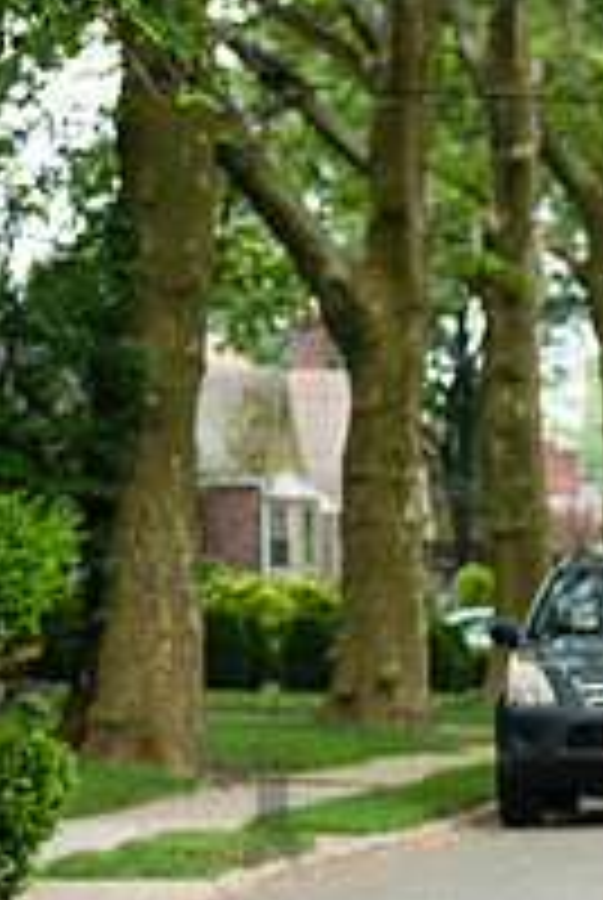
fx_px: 4757
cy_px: 756
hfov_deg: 7.0
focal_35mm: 190
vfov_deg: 10.8
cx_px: 1213
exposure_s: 1/500
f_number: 4
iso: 800
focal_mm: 55
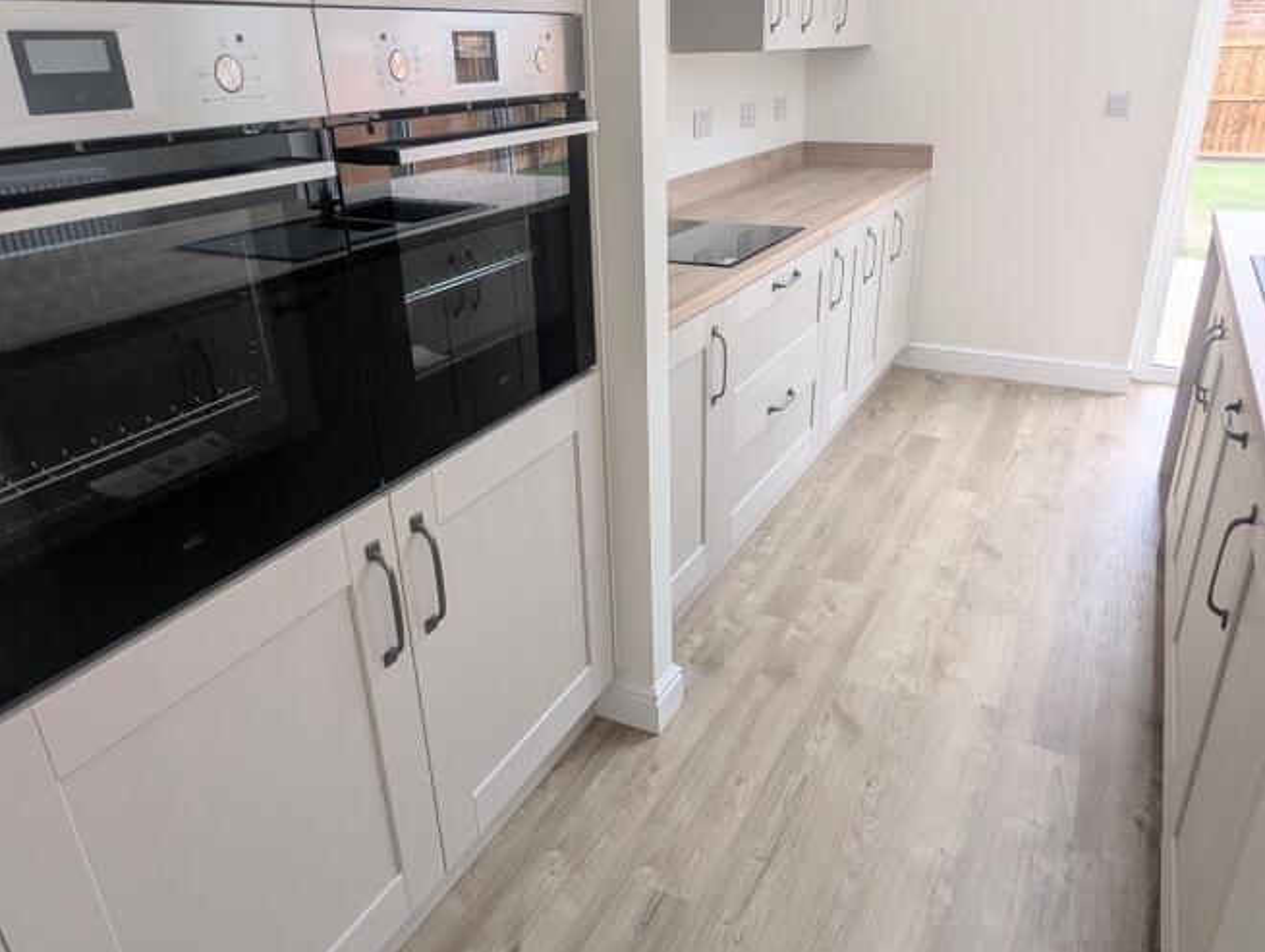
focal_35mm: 25
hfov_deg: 69.3
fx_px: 915
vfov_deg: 55.0
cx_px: 647
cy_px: 480
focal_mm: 2.35
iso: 48
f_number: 2.2
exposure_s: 1/134
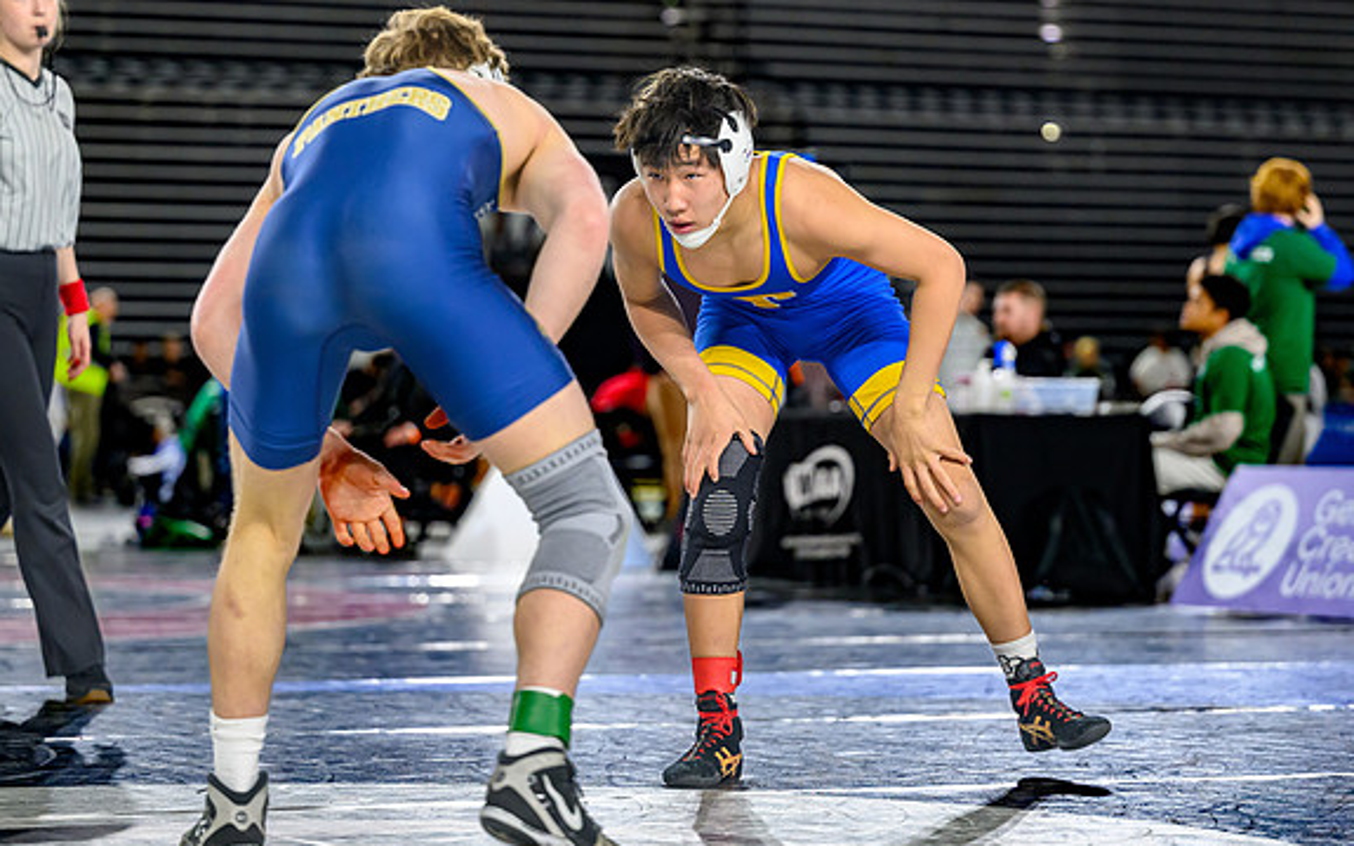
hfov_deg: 15.9
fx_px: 4833
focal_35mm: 131
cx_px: 650
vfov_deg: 10.0
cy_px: 320
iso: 2500
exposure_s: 1/800
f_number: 2.8
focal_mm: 104
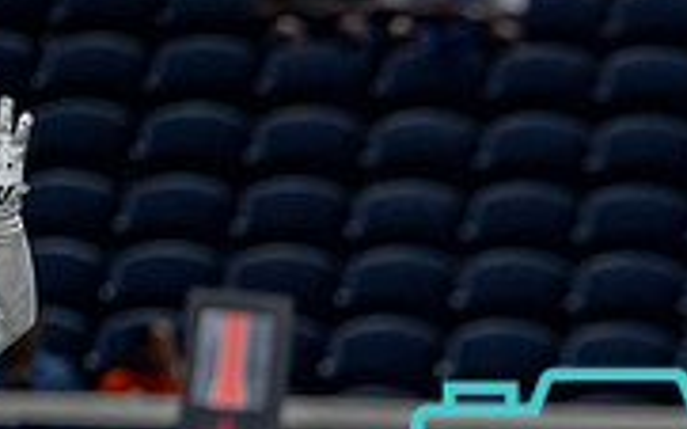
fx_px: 15984
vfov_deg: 1.5
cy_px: 699
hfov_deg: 2.5
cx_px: 821
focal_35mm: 854
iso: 1250
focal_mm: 200
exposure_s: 1/1000
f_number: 2.8
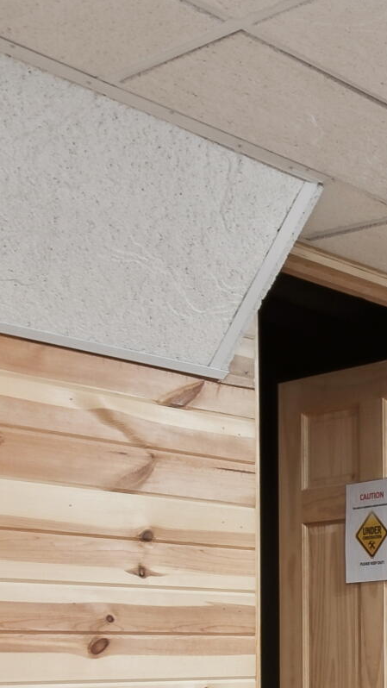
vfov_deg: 30.8
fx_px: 1149
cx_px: 686
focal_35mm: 63
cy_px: 696
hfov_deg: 16.3
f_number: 8
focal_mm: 16
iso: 200
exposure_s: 1/8
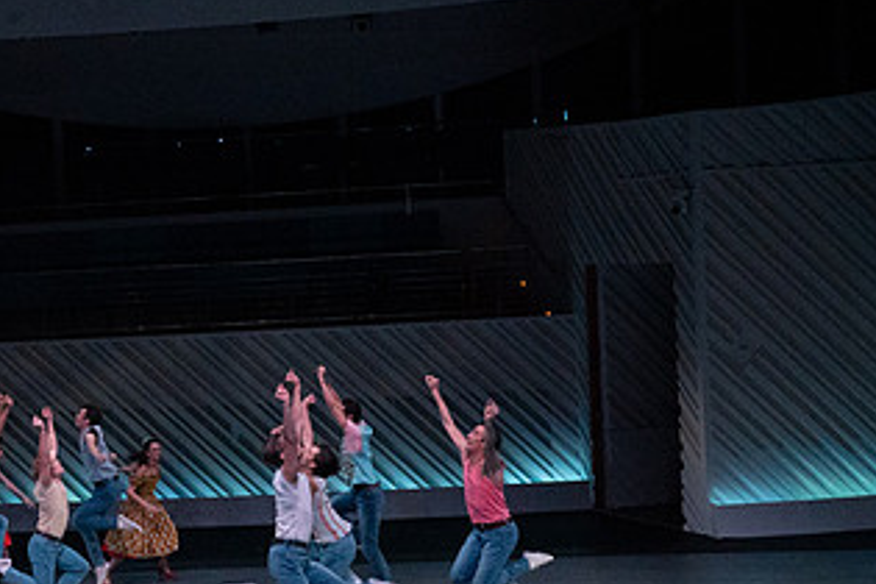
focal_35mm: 70
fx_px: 1703
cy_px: 343
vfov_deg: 19.4
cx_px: 133
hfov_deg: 28.0
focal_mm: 38
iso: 20000
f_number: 13
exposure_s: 1/400
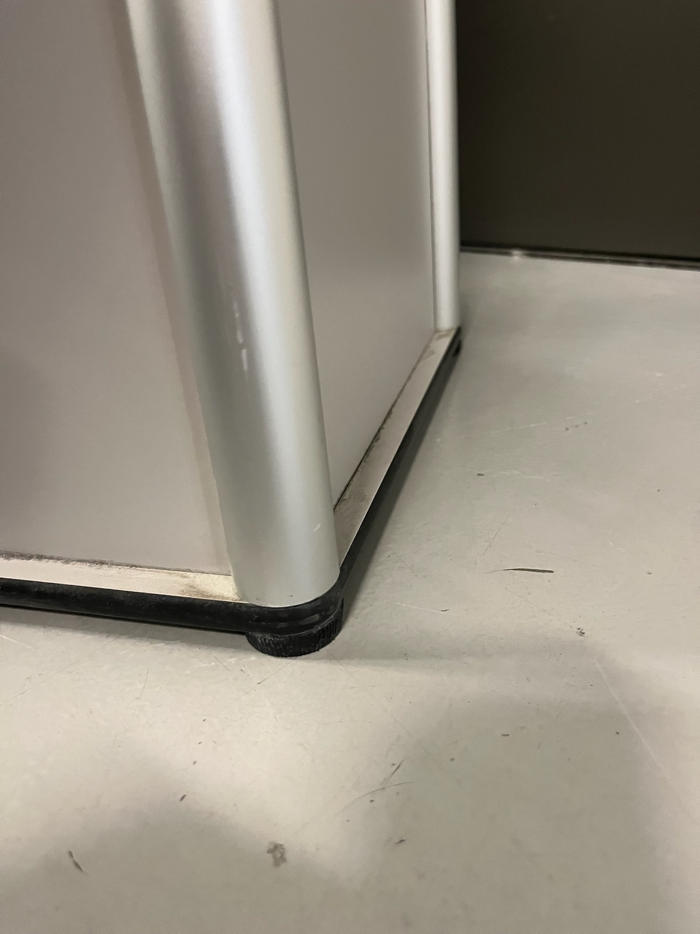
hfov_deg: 53.1
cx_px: 350
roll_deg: +5.8
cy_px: 467
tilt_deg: -24.6
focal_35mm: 26
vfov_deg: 67.3
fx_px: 701
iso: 500
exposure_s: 1/50
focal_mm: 5.1
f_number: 1.6
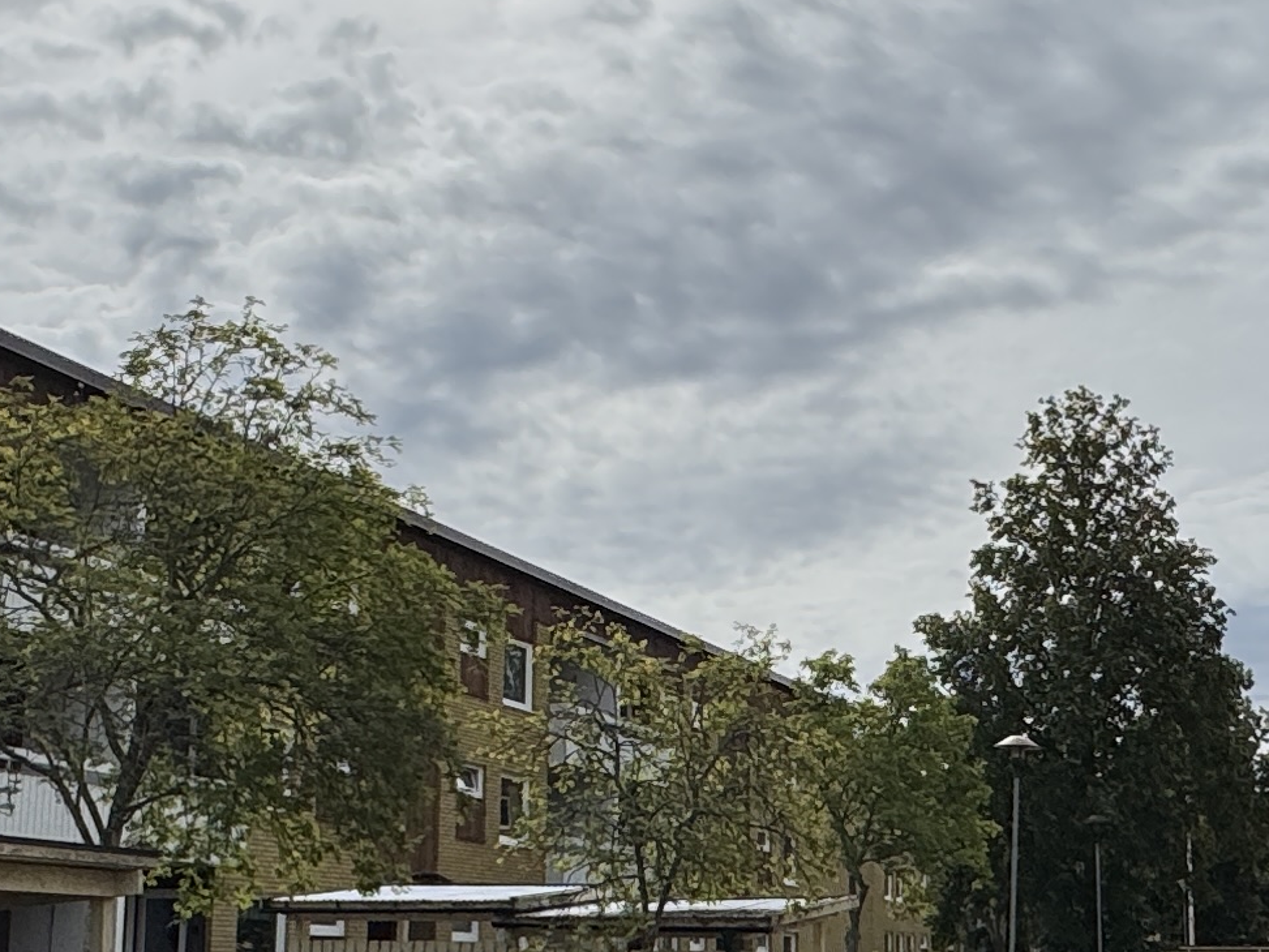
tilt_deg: +9.9
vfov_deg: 25.1
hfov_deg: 33.2
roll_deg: -0.3
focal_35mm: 58
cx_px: 737
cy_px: 630
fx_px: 2127
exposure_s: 1/3906
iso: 32
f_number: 2.2
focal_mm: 2.22
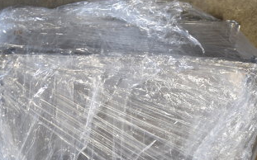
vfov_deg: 23.4
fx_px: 378
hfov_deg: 37.5
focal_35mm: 54
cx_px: 127
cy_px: 137
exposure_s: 1/30
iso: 500
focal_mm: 18
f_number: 3.5
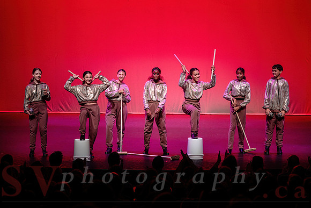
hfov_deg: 22.3
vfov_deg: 15.0
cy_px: 92
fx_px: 787
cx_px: 173
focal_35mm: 91
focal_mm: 82
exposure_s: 1/500
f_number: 2.8
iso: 1600
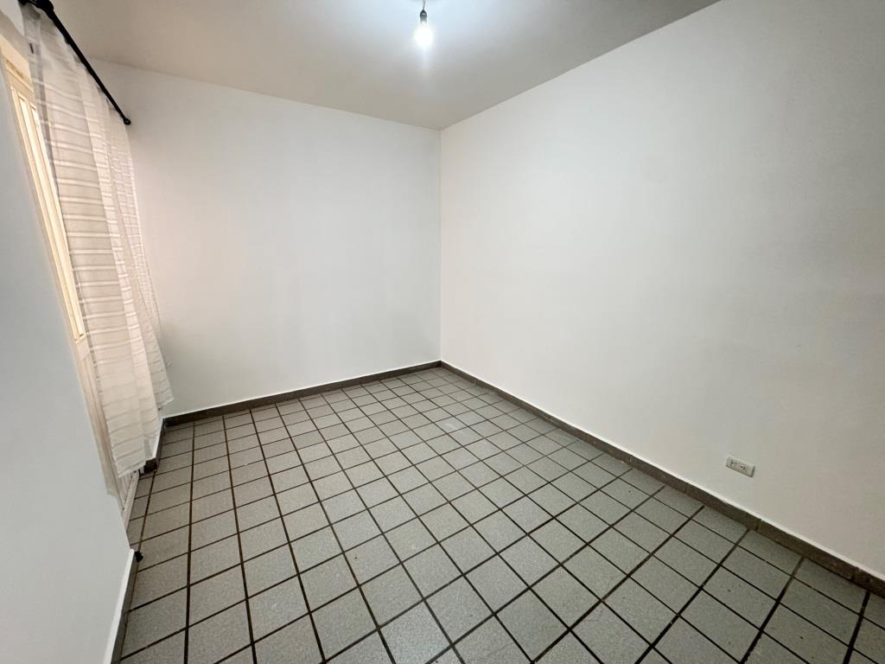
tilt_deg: -14.6
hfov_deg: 102.1
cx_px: 442
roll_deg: +0.1
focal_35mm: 14
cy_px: 332
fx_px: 358
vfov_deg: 85.7
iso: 500
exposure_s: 1/60
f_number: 2.2
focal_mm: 2.22
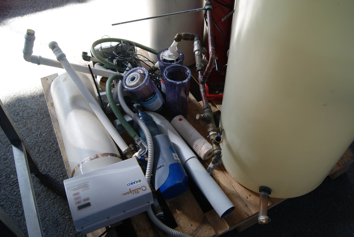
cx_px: 192
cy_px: 116
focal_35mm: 30
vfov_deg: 43.7
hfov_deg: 61.8
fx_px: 295
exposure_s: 1/30
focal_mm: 18
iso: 200
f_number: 3.5
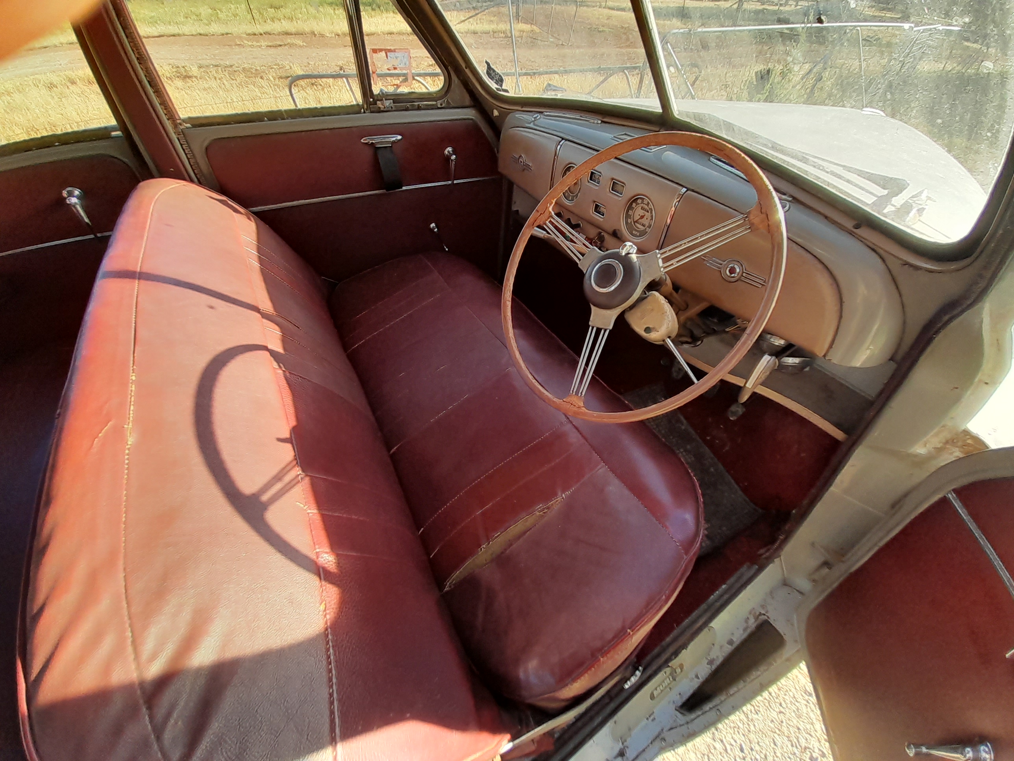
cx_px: 507
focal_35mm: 13
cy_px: 380
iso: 40
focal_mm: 1.13
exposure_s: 1/202
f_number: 2.2
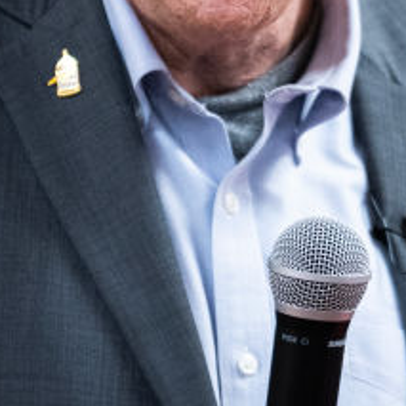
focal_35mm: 817
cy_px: 112
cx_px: 385
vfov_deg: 2.1
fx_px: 10841
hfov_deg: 2.1
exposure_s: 1/200
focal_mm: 200
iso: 3200
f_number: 2.8
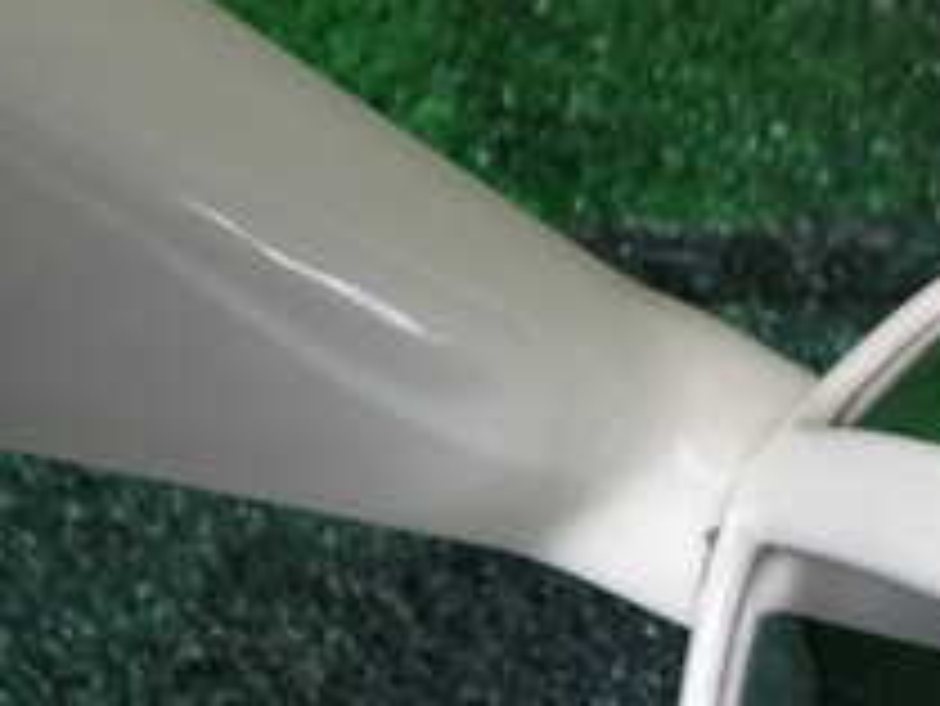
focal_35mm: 86
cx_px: 1133
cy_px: 746
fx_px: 2337
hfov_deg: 21.1
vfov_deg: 16.7
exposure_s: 1/80
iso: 100
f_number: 2.3
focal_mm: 5.4
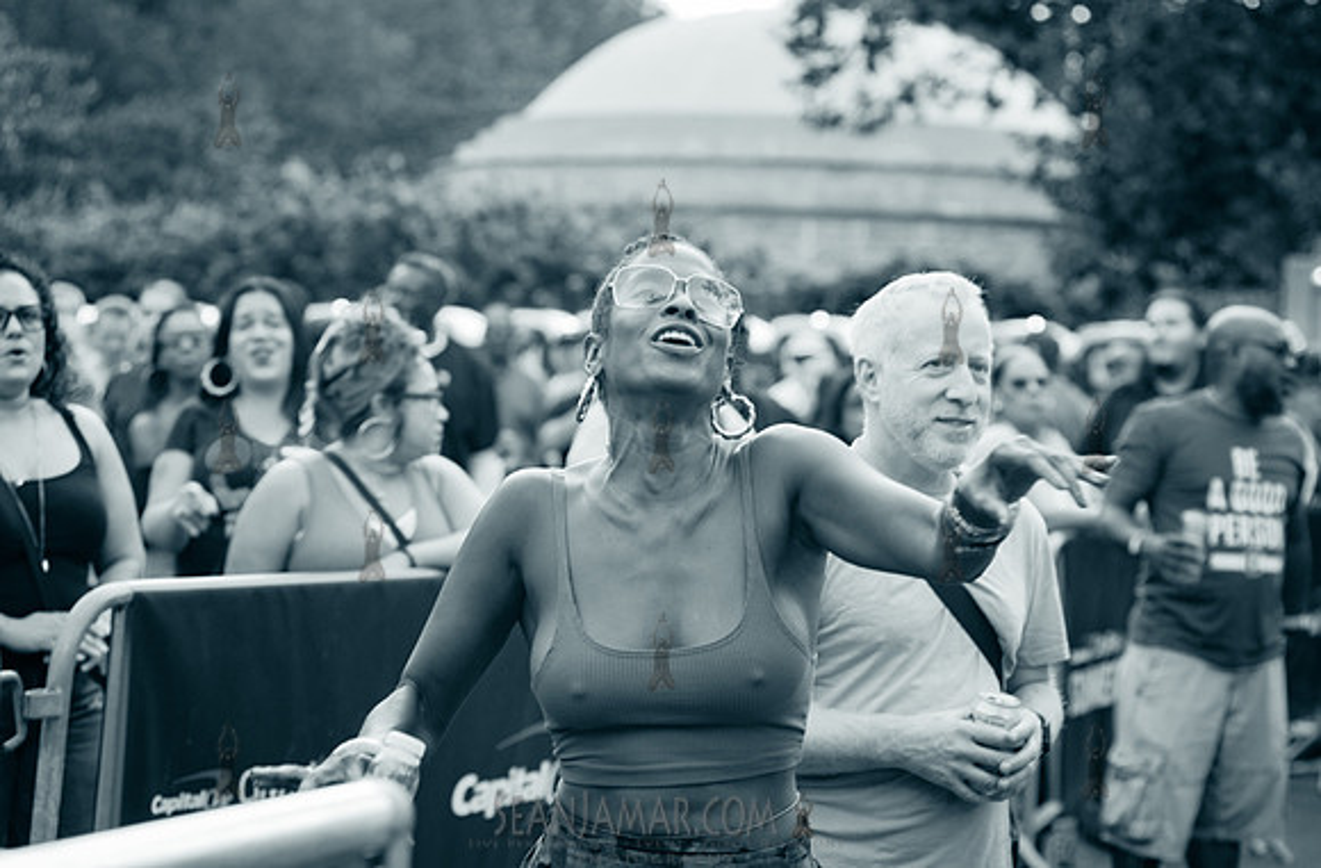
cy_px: 487
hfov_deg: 23.0
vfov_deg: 15.2
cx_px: 731
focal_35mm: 89
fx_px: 3247
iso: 1000
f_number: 4.5
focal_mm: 80
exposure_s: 1/200
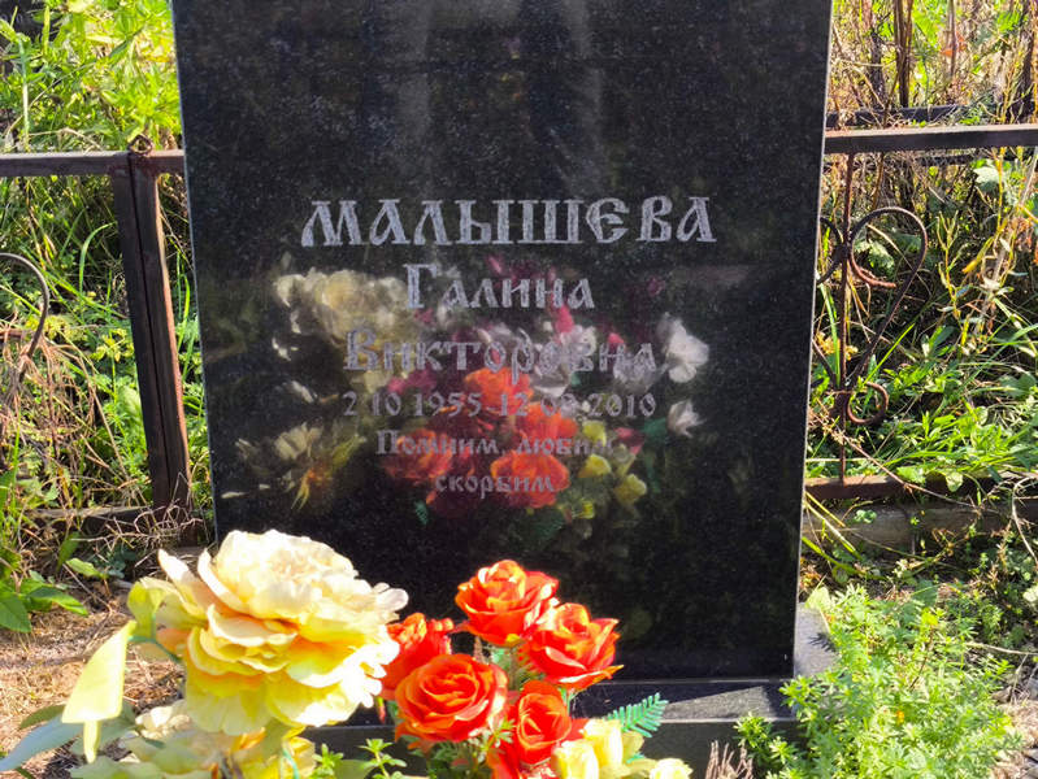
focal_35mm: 50
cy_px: 390
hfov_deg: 38.2
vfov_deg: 29.1
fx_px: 1500
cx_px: 519
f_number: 1.7
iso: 50
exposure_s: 1/386
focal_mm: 4.71
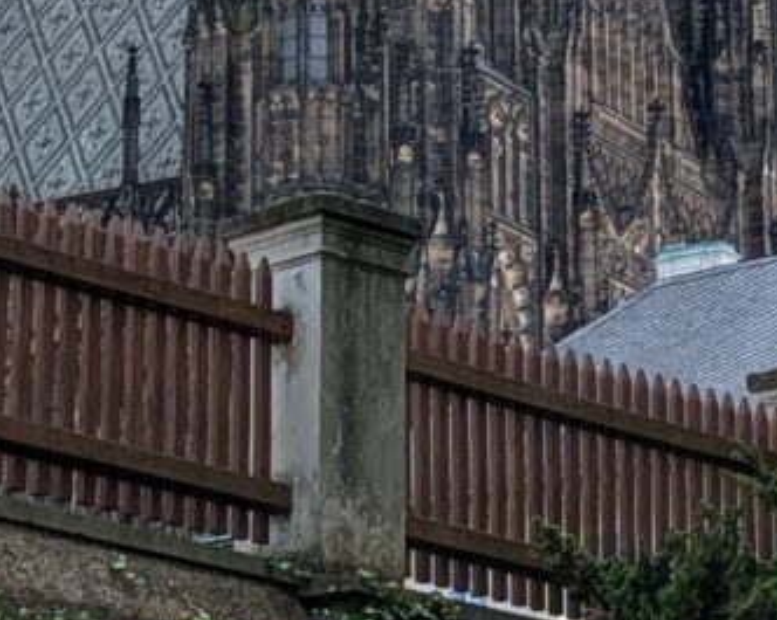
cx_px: 213
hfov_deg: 10.7
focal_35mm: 181
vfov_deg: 8.4
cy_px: -131
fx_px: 4159
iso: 19
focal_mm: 6.9
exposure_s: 1/1337
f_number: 1.68
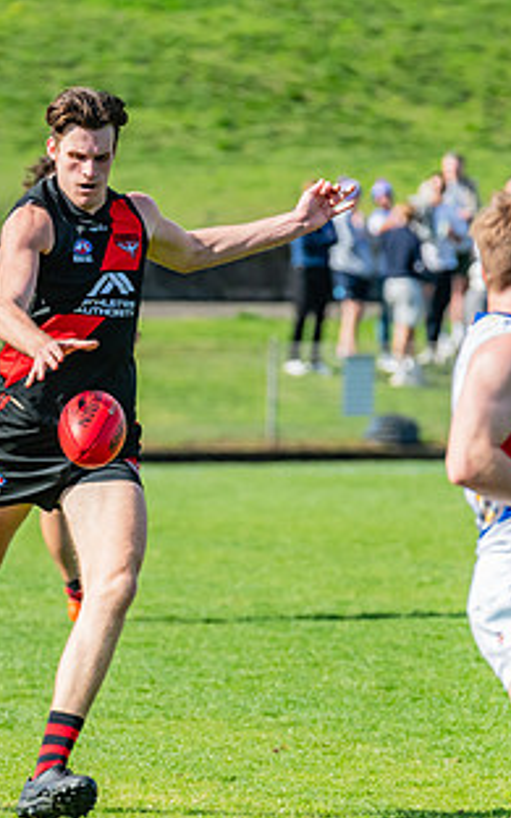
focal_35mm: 574
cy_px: 504
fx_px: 12790
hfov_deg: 2.3
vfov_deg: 3.7
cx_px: 46
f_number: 8
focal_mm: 290
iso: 800
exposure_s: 1/1600
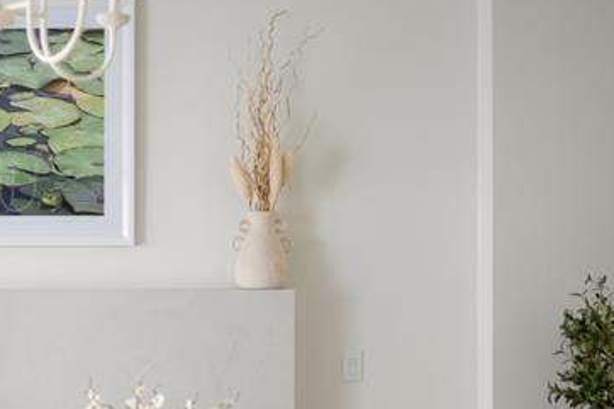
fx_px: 1926
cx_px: 8
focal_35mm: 113
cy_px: 367
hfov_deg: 17.7
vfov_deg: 12.0
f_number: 2
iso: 800
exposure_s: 1/400
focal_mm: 40
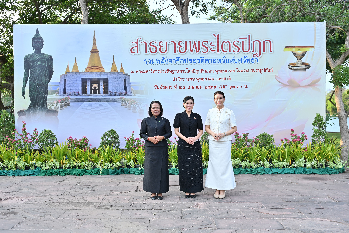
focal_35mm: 34
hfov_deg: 56.5
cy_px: 116
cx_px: 174
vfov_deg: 39.4
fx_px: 325
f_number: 4
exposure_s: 1/200
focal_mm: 33.5
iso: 125
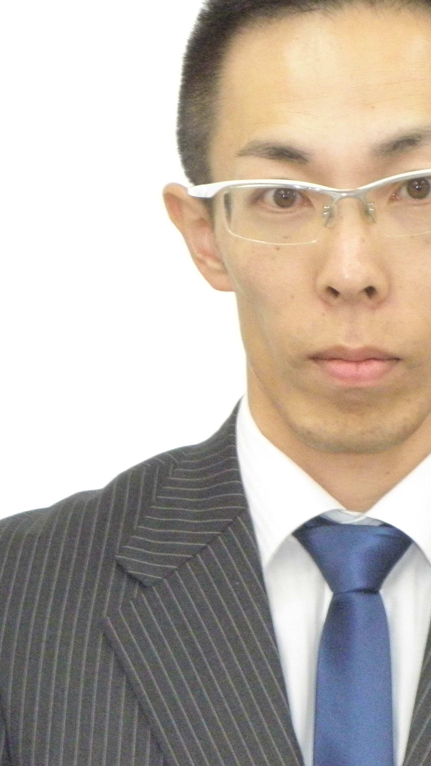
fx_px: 1889
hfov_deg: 12.9
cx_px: 355
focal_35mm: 93
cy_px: 310
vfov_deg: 22.9
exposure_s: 1/60
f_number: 4.5
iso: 400
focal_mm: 11.39
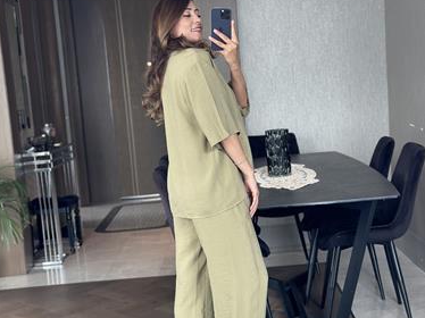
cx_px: 212
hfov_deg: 29.8
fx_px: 798
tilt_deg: -15.1
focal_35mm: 65
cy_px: 179
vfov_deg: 22.5
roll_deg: +4.7
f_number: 1.78
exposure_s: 1/110
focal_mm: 6.86
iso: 125
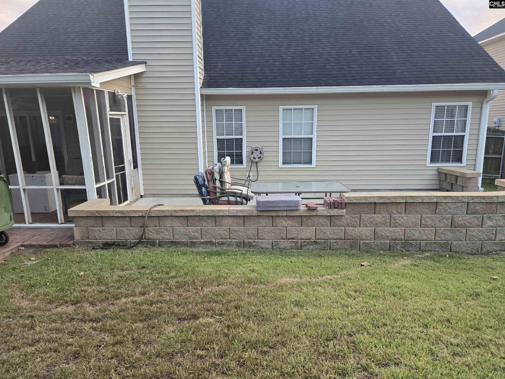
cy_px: 190
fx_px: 336
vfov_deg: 58.9
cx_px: 252
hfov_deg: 73.9
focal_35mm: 23
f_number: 1.8
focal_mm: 5.4
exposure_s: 1/180
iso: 200
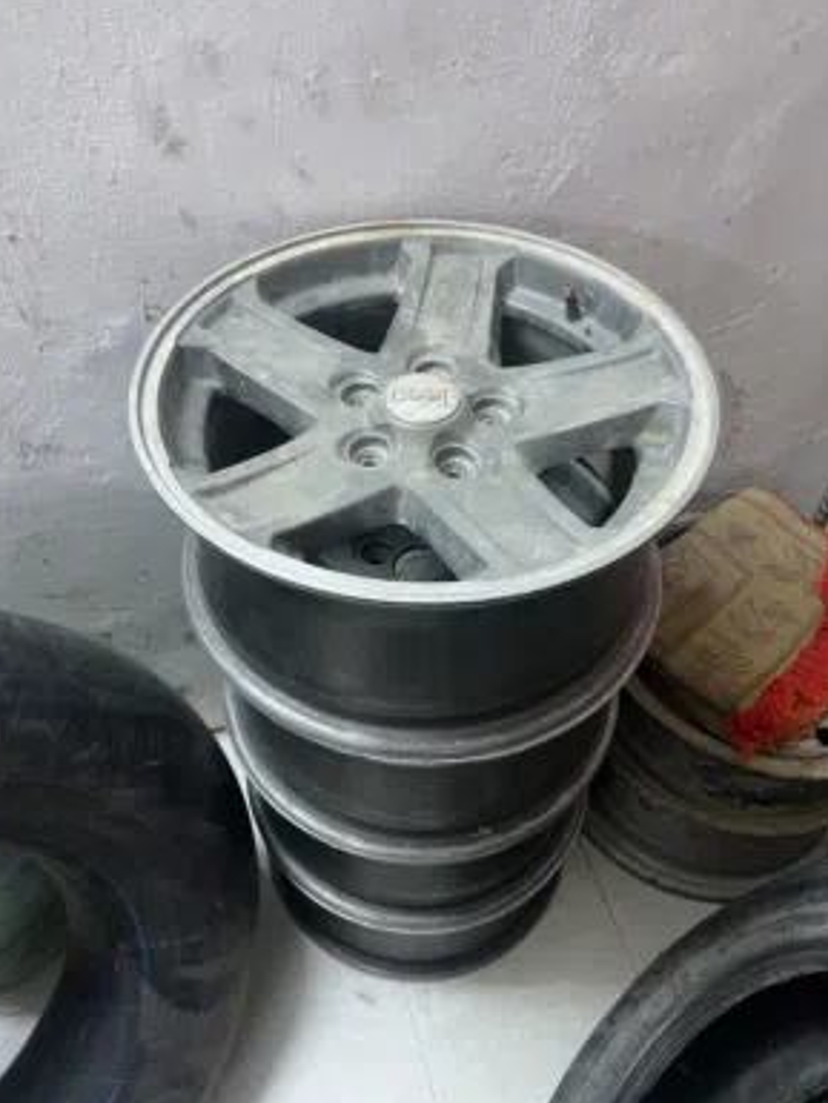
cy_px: 559
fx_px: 861
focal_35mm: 27
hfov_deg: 51.4
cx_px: 404
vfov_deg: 65.3
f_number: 1.5
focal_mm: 5.7
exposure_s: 1/50
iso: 200
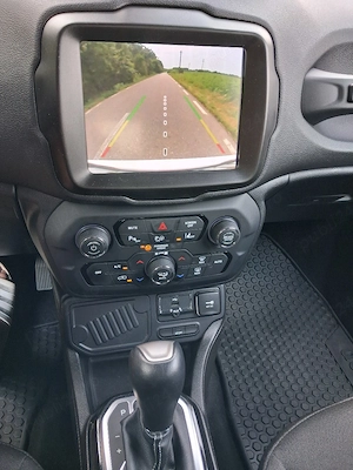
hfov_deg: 51.4
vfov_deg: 65.3
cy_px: 235
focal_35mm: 27
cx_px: 176
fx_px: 367
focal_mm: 4
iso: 125
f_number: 1.8
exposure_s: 1/100
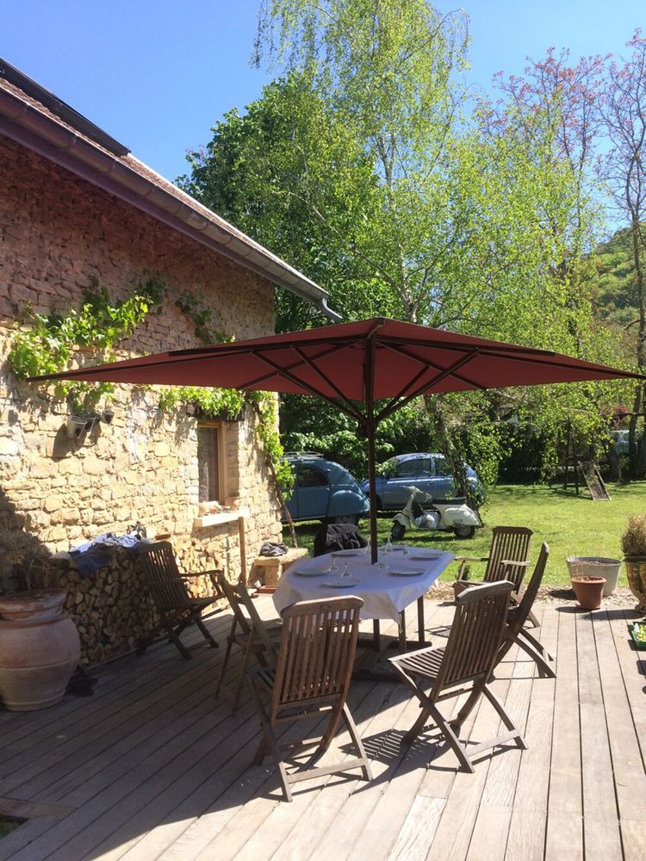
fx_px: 721
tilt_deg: +2.3
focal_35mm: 29
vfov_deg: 61.7
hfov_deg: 48.2
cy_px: 430
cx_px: 323
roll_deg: +1.3
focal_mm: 4.15
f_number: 2.2
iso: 32
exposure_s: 1/912
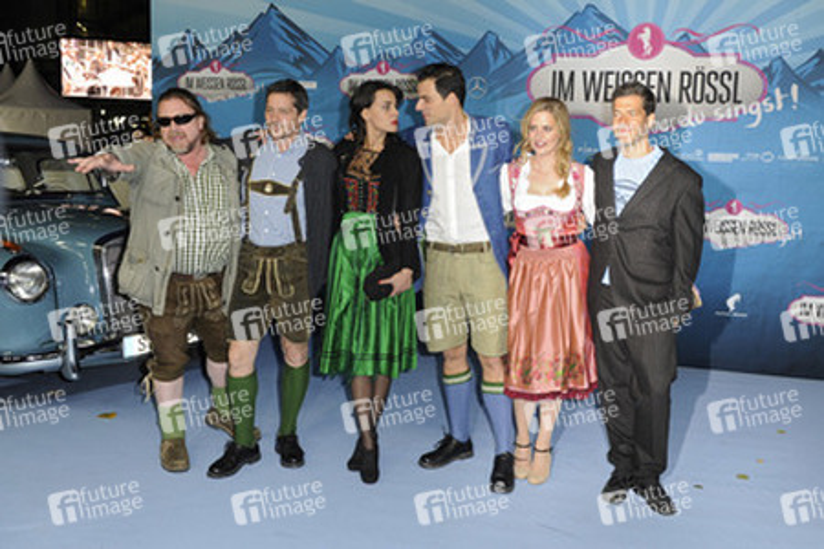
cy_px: 274
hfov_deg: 60.3
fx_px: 710
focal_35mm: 31
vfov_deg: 42.3
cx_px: 412
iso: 1000
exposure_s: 1/200
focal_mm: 31
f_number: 5
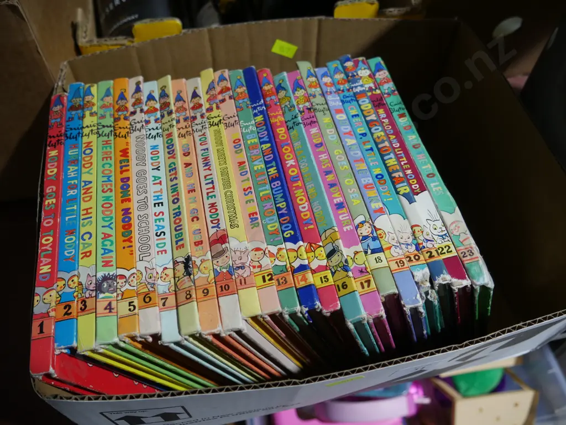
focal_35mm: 28
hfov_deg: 63.4
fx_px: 458
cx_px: 283
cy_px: 212
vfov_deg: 49.8
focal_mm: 14
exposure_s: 1/60
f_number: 3.5
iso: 250
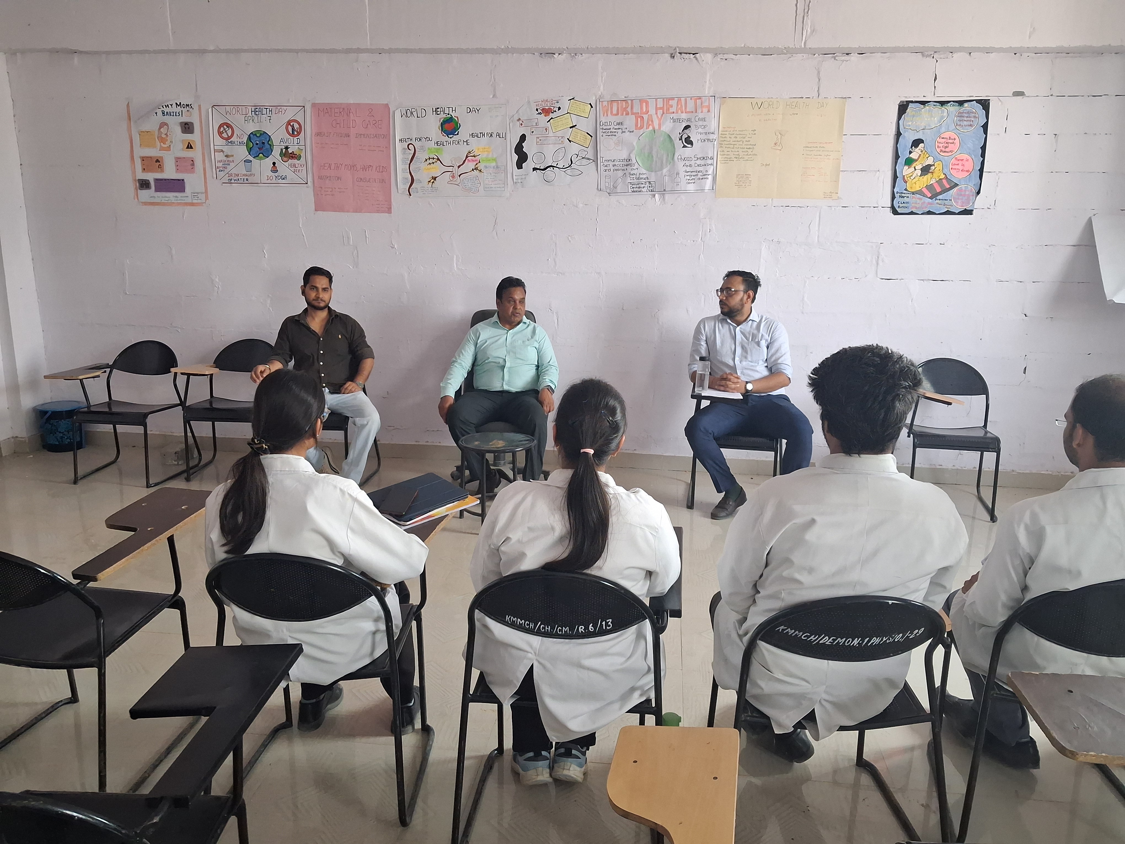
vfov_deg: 51.4
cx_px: 562
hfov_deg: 65.3
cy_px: 422
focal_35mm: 27
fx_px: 877
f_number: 1.8
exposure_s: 1/120
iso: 500
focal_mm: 4
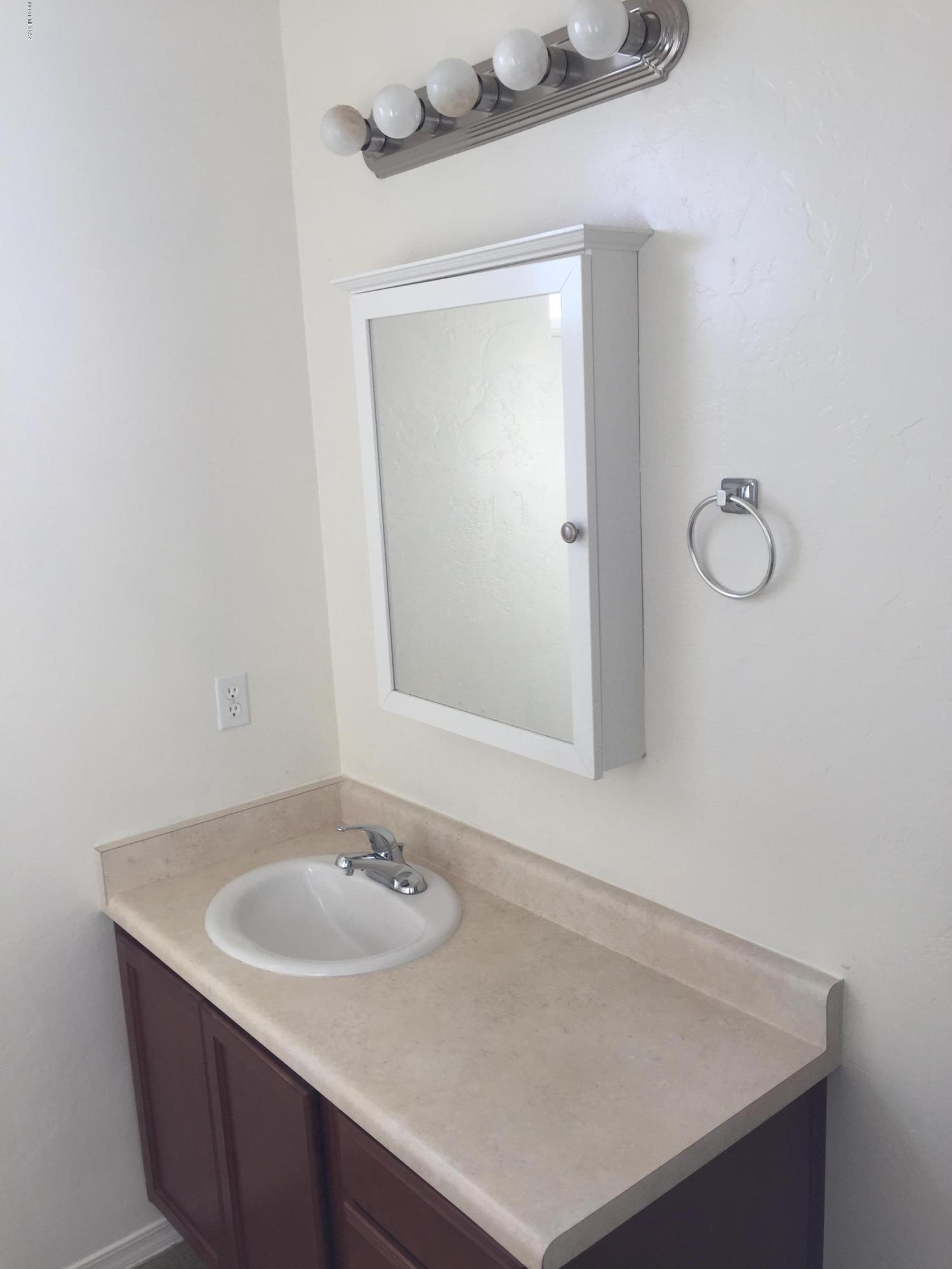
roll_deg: +1.6
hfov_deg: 48.2
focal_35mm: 29
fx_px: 1063
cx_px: 476
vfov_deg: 61.7
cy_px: 634
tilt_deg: -8.8
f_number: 2.2
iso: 32
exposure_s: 1/120
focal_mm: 4.15
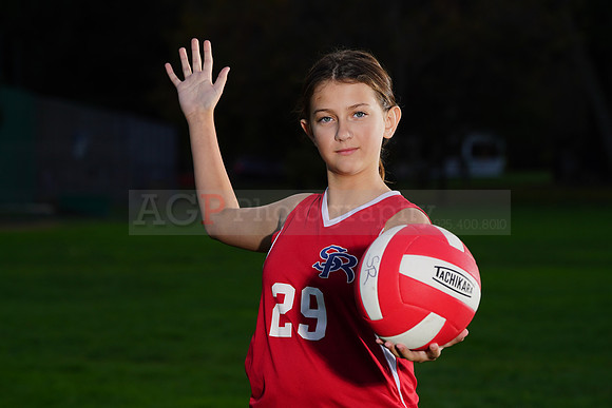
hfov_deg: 10.4
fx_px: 3367
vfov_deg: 6.9
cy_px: 204
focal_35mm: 198
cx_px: 306
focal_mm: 198
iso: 200
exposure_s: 1/250
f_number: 9
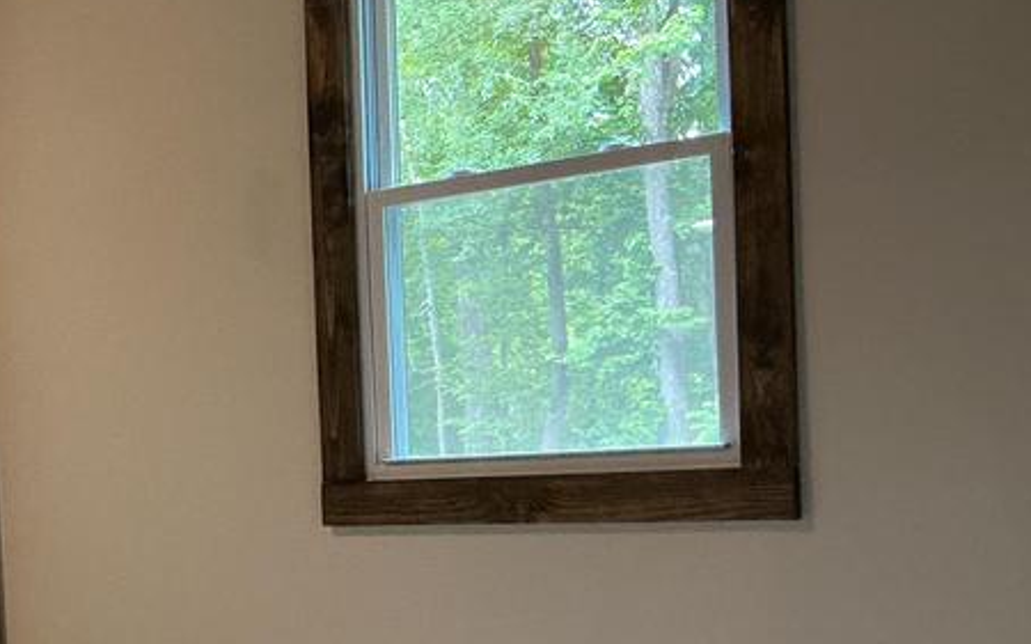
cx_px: -131
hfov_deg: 26.8
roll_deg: +4.0
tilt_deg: -2.5
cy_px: 555
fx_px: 1966
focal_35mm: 70
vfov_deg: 18.3
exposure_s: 1/60
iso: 200
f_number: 1.8
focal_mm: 3
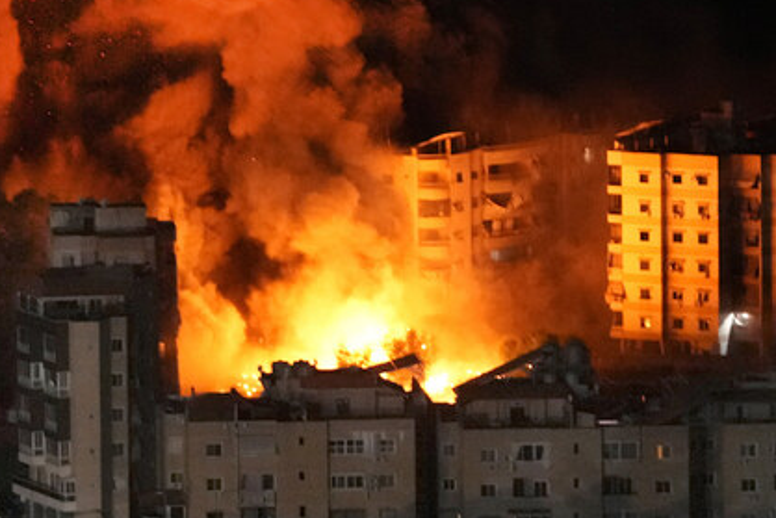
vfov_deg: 6.5
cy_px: 209
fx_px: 4528
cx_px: 256
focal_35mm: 210
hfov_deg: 9.8
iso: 8000
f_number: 3.5
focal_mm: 131
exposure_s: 1/13
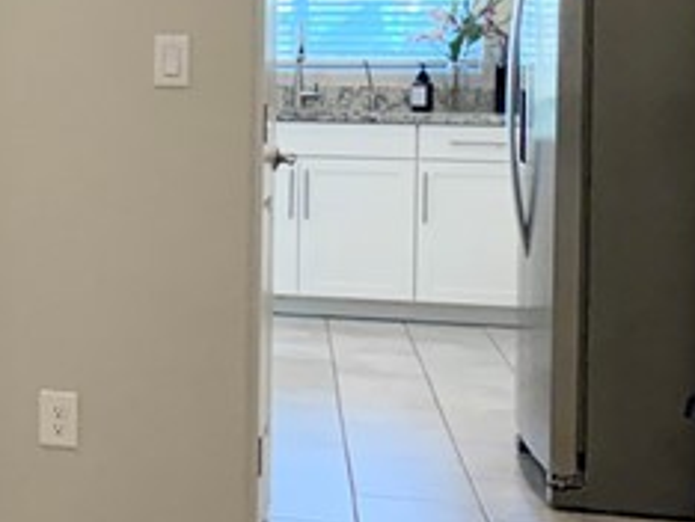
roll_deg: -0.7
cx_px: -701
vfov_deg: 14.0
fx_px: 2110
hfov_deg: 15.1
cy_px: 53
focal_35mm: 105
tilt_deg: -1.6
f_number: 1.78
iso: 200
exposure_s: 1/165
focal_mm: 6.76
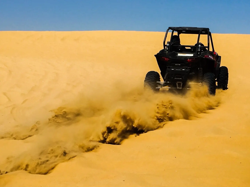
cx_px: 125
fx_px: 209
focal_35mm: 29
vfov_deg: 48.2
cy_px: 94
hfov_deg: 61.6
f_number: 2.2
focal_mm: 4.15
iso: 25
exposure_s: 1/2653
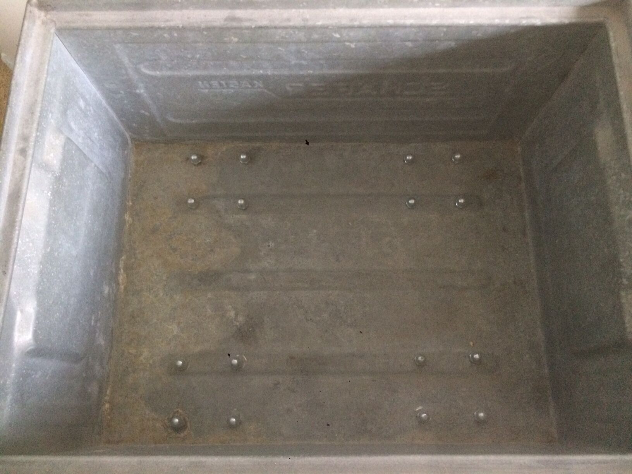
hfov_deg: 61.7
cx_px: 316
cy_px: 237
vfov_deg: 48.2
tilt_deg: -73.0
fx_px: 529
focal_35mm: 29
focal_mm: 4.15
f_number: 2.2
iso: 320
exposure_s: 1/25
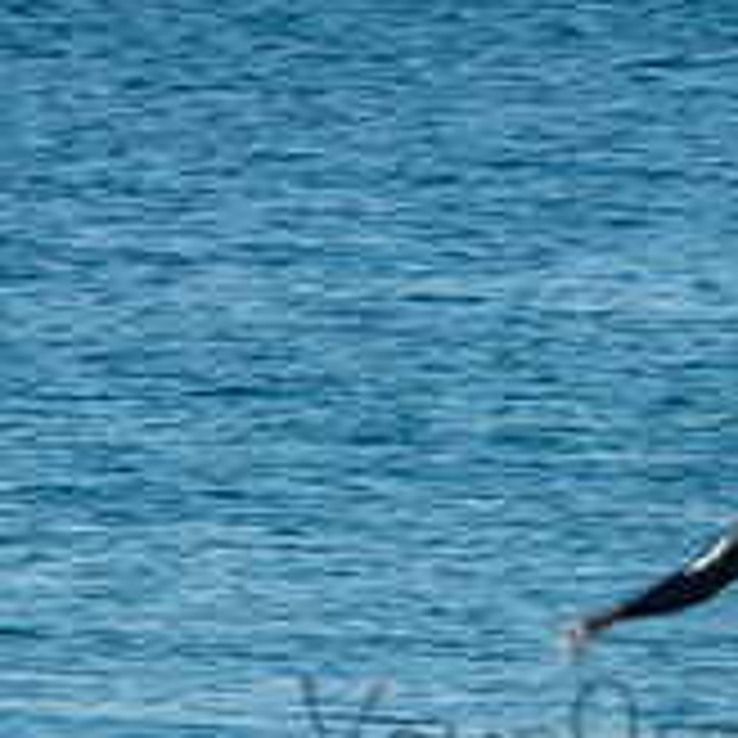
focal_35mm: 1803
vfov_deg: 1.0
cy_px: 709
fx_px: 43489
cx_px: 765
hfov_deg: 1.0
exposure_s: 1/30
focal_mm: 400
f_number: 22
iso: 100
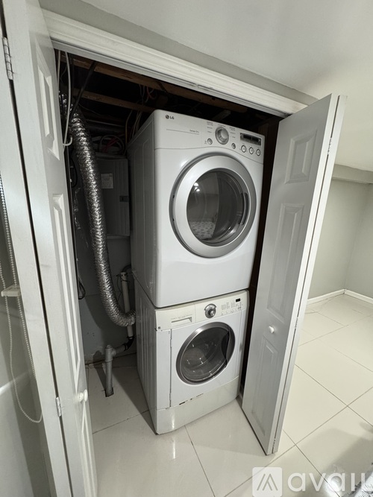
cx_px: 186
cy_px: 248
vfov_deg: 102.1
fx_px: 201
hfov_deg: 85.7
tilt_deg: -13.6
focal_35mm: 14
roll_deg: -1.5
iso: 400
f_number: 2.2
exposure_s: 1/60
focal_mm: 2.22
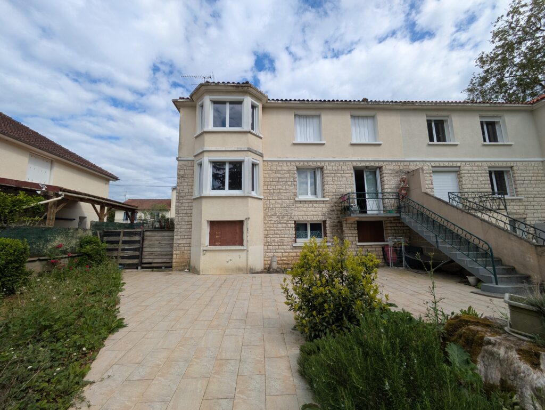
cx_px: 272
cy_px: 205
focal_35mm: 14
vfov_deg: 85.7
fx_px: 221
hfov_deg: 102.0
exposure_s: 1/1923
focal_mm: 1.83
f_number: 2.2
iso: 51
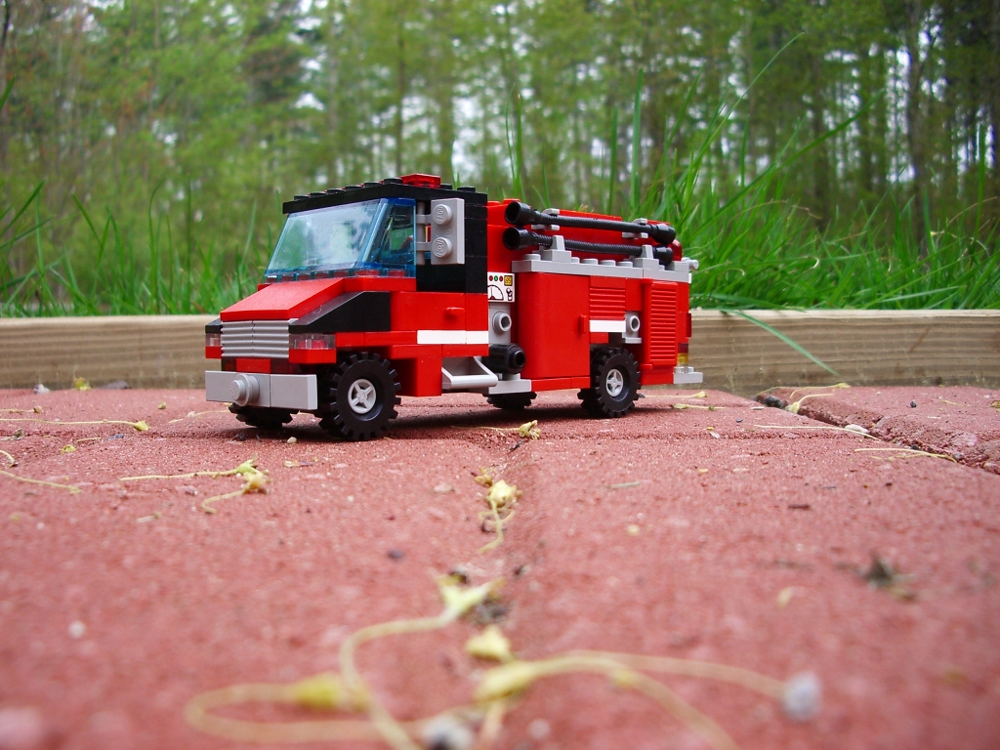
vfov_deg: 40.7
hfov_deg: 52.6
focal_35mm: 35
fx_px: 1011
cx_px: 500
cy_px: 375
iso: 100
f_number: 2.6
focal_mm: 5.8
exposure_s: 1/100
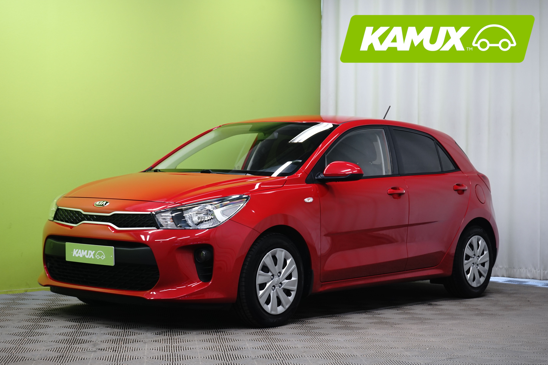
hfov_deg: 28.5
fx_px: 1081
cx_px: 271
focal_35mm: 71
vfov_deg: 19.2
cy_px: 182
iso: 500
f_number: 8
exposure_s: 1/6
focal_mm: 70
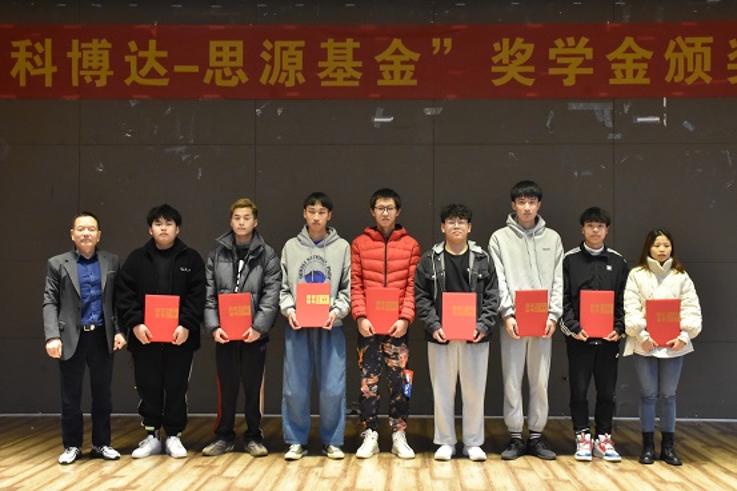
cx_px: 368
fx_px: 798
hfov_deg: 49.6
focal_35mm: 39
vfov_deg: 34.2
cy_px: 246
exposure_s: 1/60
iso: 3200
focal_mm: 26
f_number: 9.5
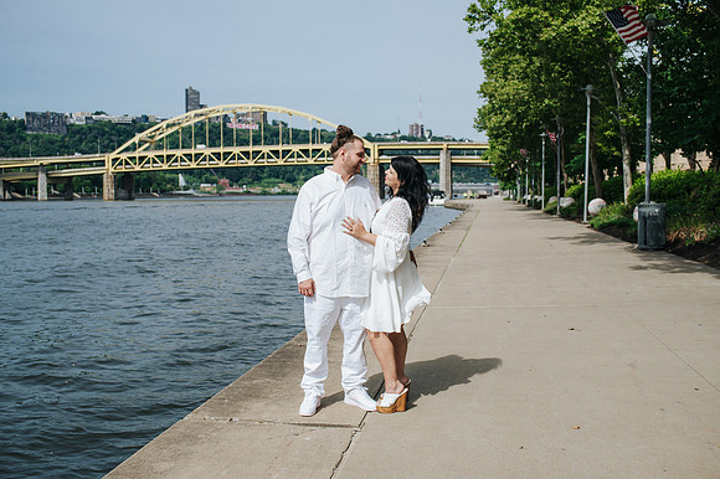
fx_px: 744
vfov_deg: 35.7
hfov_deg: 51.6
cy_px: 240
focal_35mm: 37
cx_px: 360
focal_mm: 35
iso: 100
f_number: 3.5
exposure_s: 1/1250
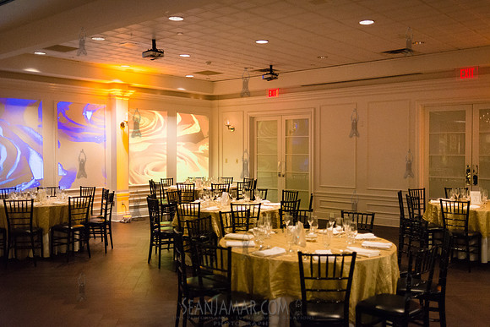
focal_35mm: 36
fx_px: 489
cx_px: 245
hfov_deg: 53.2
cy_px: 164
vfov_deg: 37.0
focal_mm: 35
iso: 4000
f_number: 2
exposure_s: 1/320
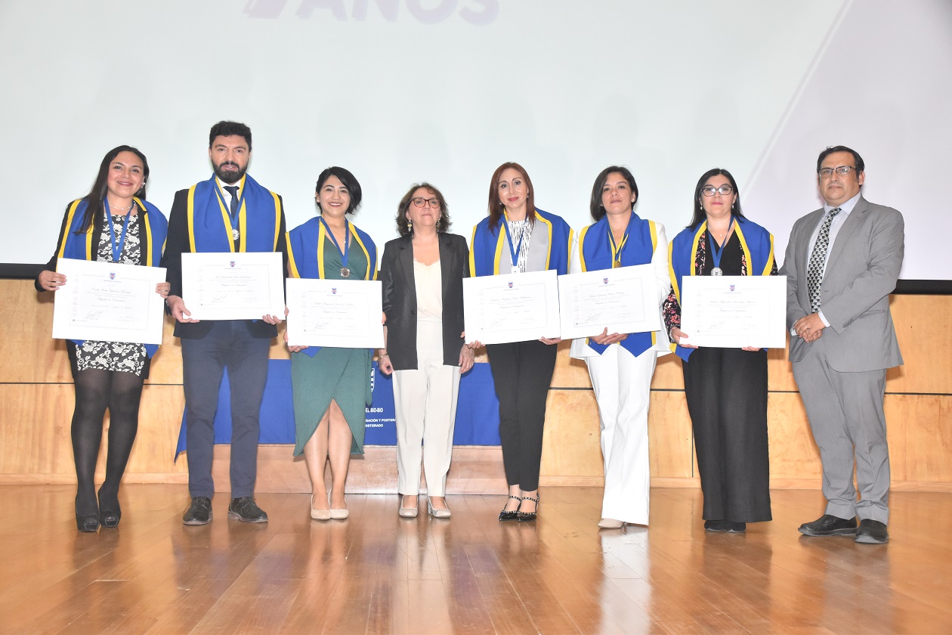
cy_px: 318
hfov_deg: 43.6
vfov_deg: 29.9
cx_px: 476
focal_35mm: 45
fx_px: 1190
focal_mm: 30
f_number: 4.5
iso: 1600
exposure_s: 1/200
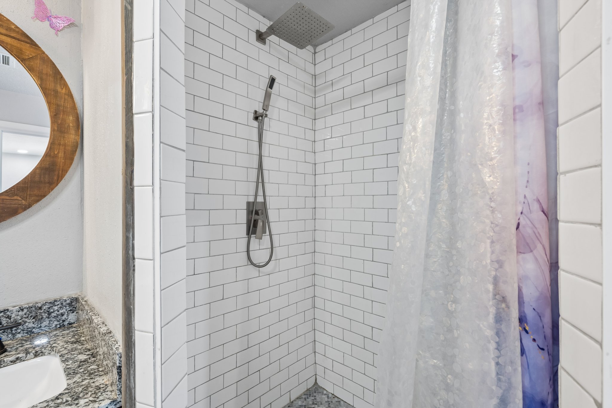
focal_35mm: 16
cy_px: 204
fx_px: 272
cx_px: 306
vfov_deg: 73.7
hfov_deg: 96.7
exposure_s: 1/1.25
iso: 200
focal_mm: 16
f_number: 8
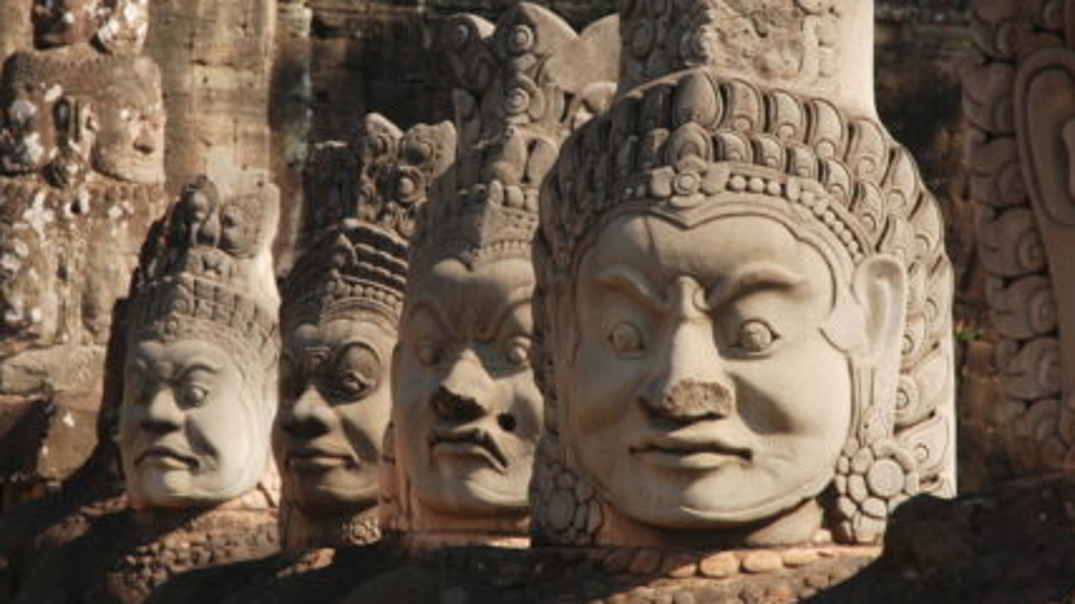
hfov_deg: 16.6
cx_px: 483
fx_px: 3676
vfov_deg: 9.4
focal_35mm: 129
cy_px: 263
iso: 200
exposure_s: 1/160
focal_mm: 70
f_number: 11
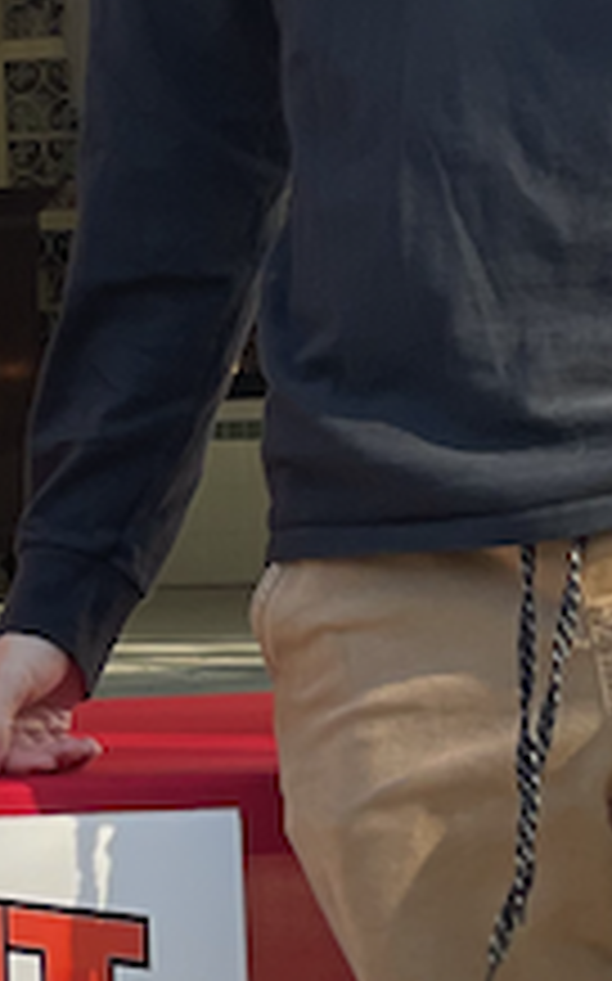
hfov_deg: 4.8
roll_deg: +1.9
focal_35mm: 266
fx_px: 7108
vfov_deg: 7.9
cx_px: -644
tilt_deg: +3.4
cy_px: 112
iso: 32
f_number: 2
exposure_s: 1/122
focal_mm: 6
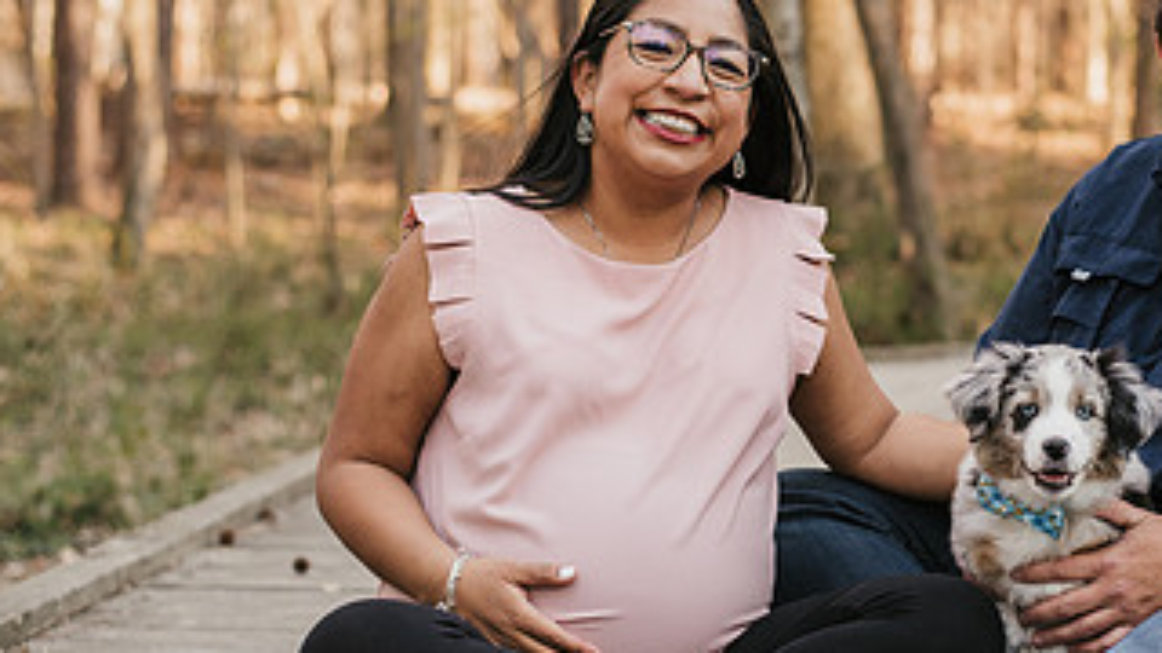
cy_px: 354
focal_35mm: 95
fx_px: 2927
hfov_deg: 22.2
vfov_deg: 12.7
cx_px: 930
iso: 400
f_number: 2.8
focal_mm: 50
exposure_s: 1/250
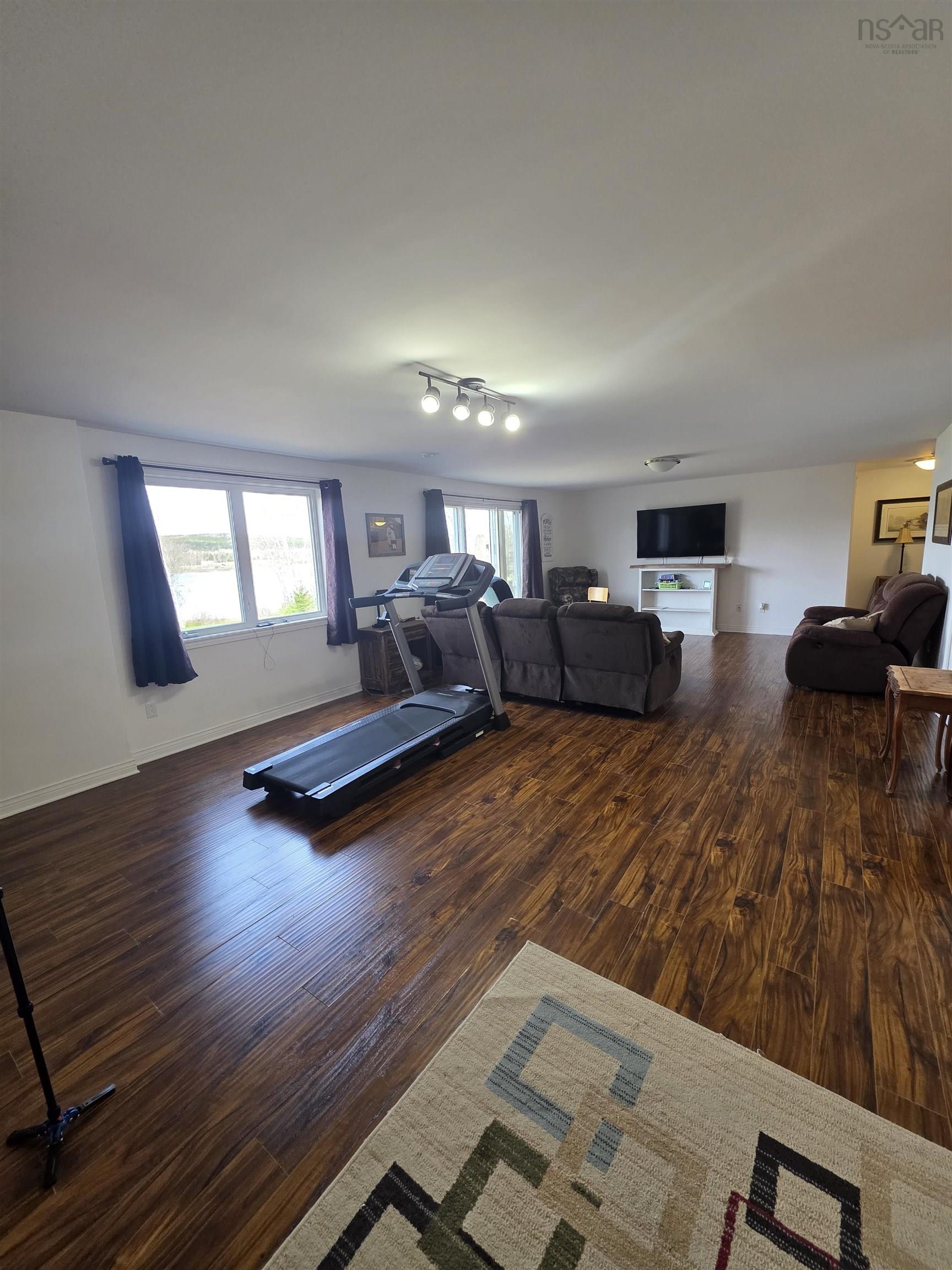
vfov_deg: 106.2
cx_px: 476
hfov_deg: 89.9
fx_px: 477
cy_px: 635
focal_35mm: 13
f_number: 1.9
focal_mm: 2.2
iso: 200
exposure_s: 1/120
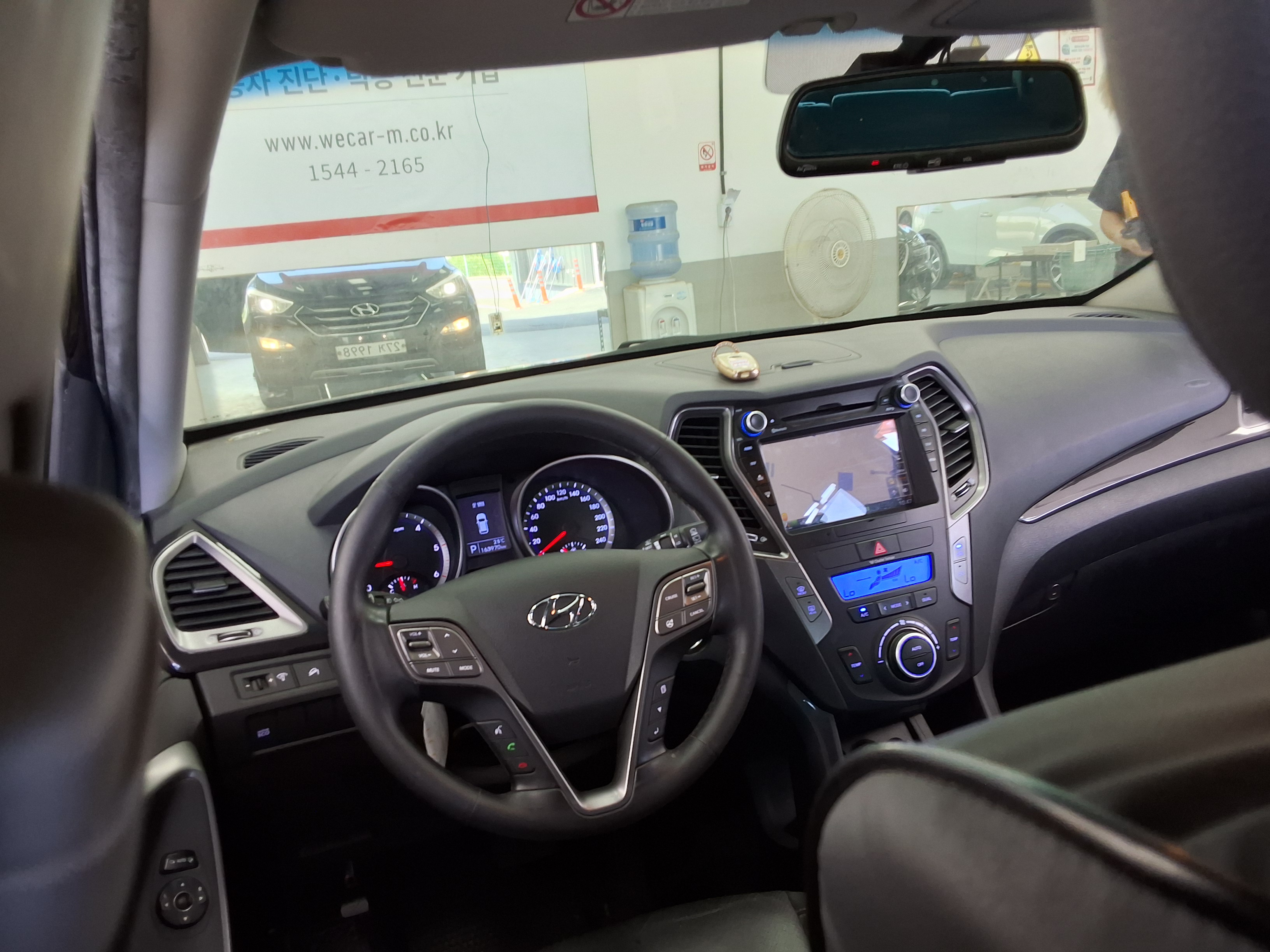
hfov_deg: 63.4
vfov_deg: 49.7
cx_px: 635
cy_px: 476
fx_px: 1027
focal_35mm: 28
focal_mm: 2.91
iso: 50
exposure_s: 1/40
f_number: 1.9
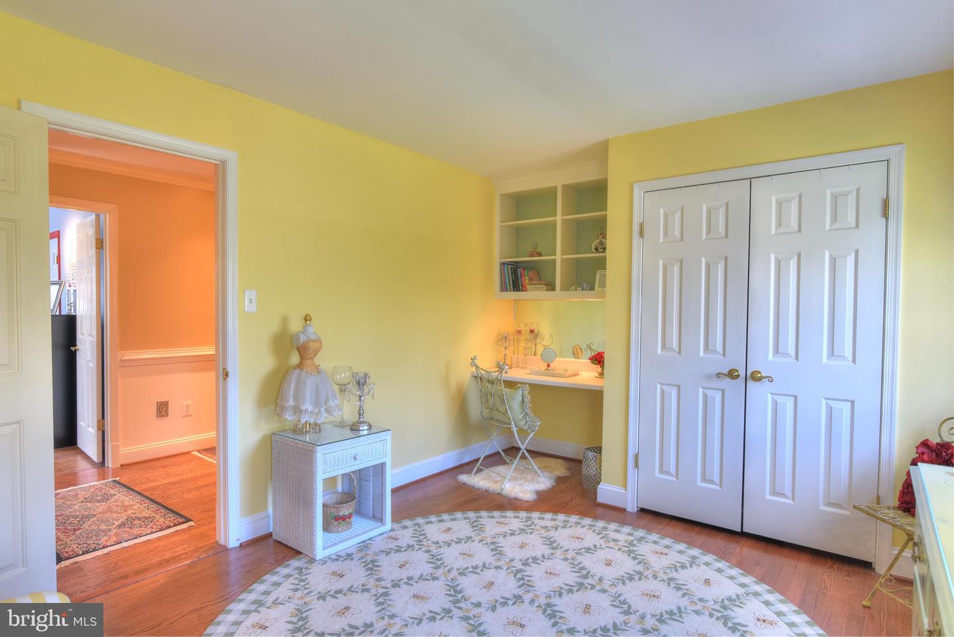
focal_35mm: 20
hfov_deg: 84.0
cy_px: 318
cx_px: 477
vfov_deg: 62.0
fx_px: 530
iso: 1000
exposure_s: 1/15
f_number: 7.1
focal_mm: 20
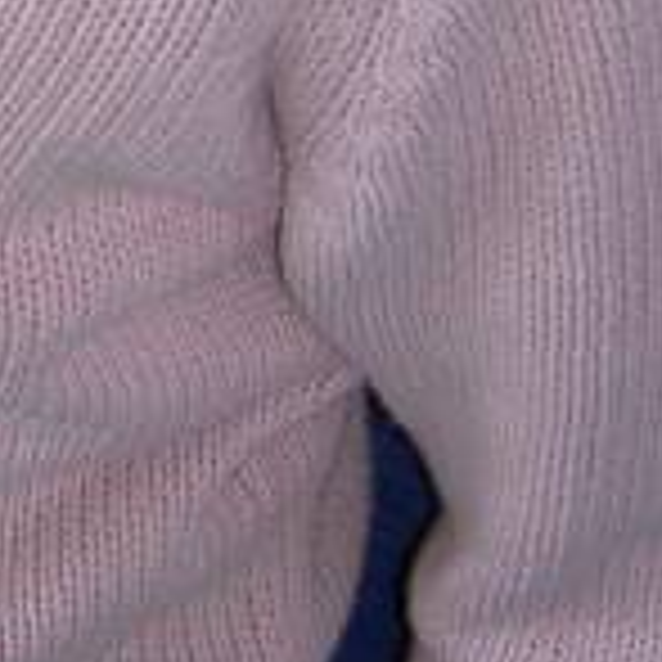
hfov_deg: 9.0
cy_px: -874
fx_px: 4068
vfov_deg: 8.6
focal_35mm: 188
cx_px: -464
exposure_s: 1/250
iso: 100
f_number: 2.8
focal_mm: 8
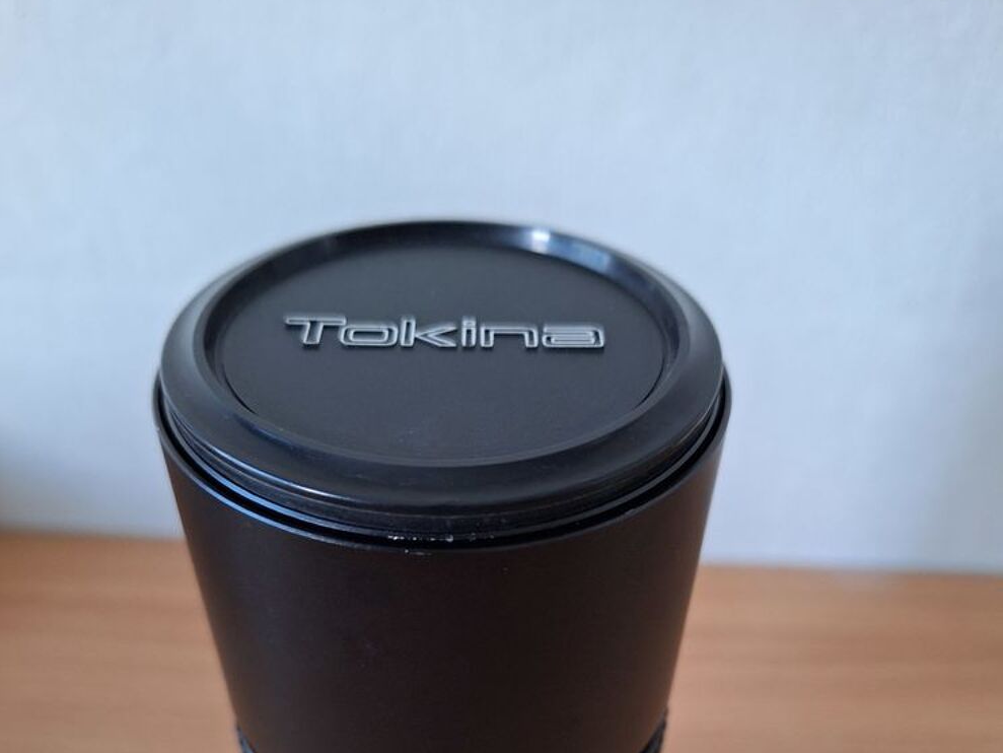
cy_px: 667
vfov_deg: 42.0
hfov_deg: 58.3
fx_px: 898
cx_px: 506
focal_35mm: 31
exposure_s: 1/25
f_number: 1.8
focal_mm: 5.54
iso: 400
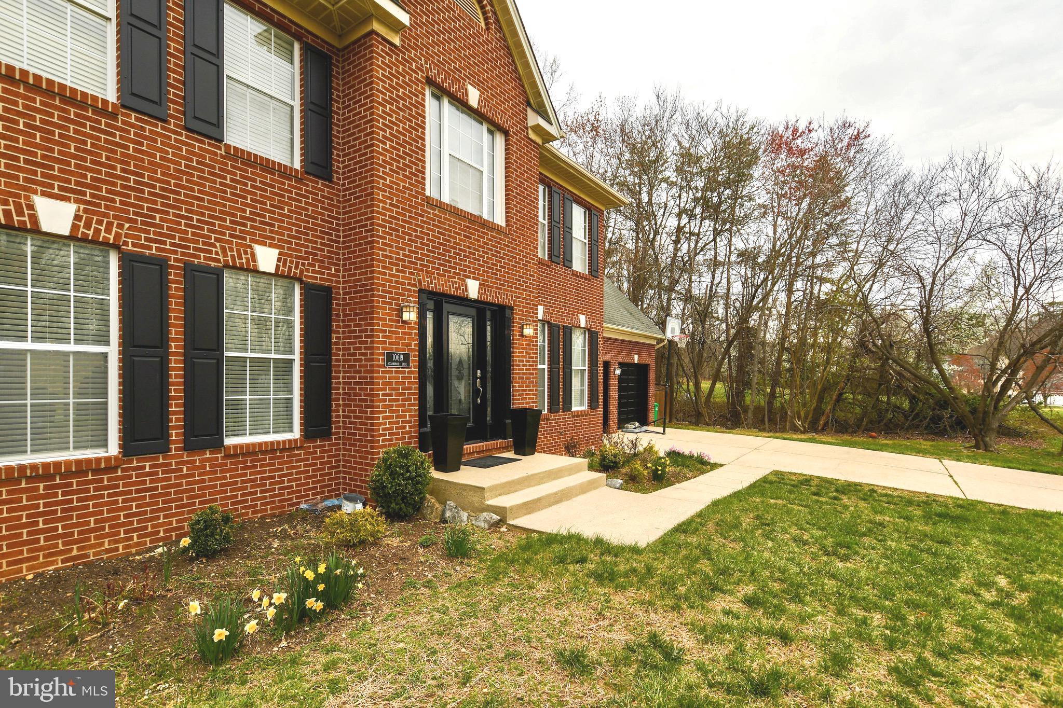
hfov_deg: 93.3
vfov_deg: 70.4
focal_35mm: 17
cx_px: 532
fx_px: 502
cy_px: 354
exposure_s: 1/125
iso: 125
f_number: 5.6
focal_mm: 11.5
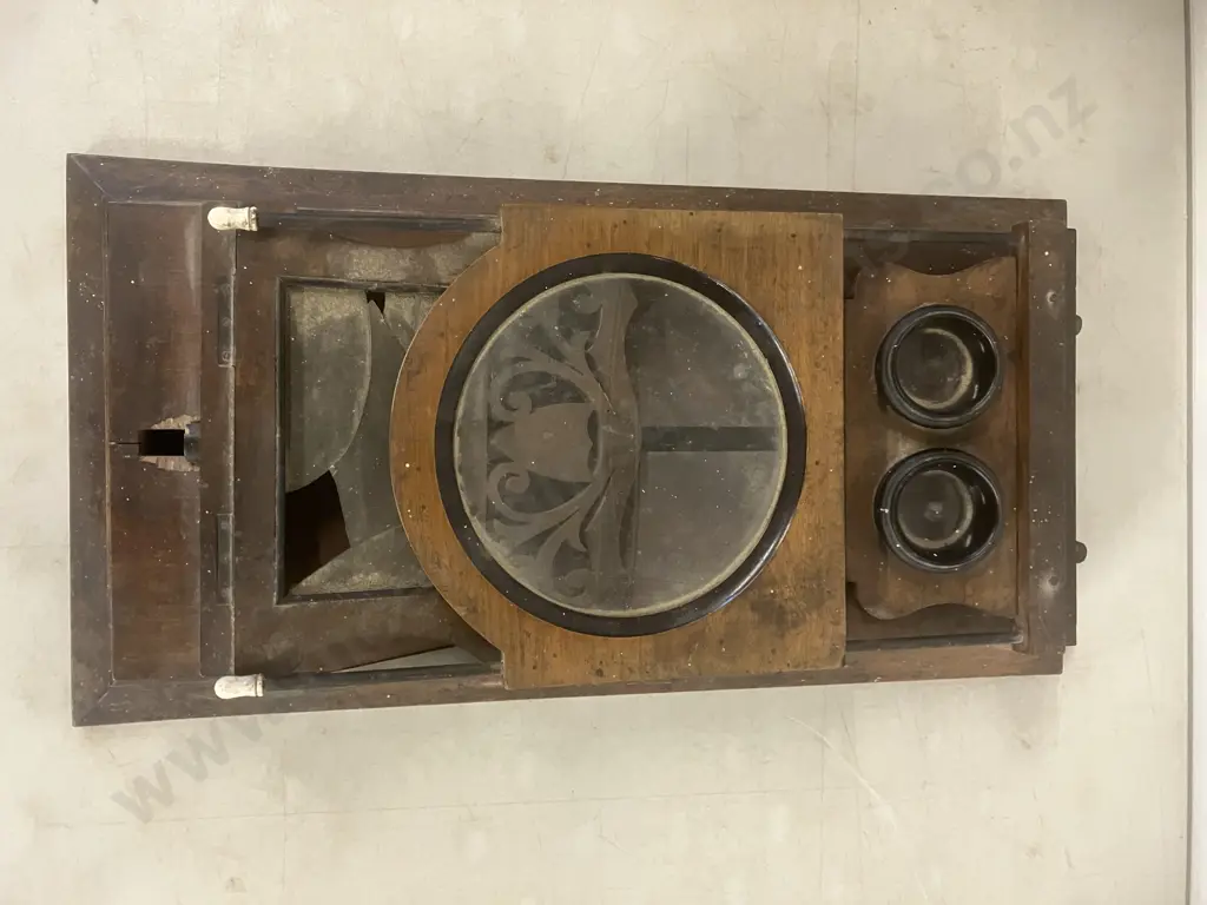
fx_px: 976
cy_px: 452
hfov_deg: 63.4
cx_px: 604
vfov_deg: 49.7
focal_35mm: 28
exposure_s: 1/50
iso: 320
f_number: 1.8
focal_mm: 3.99
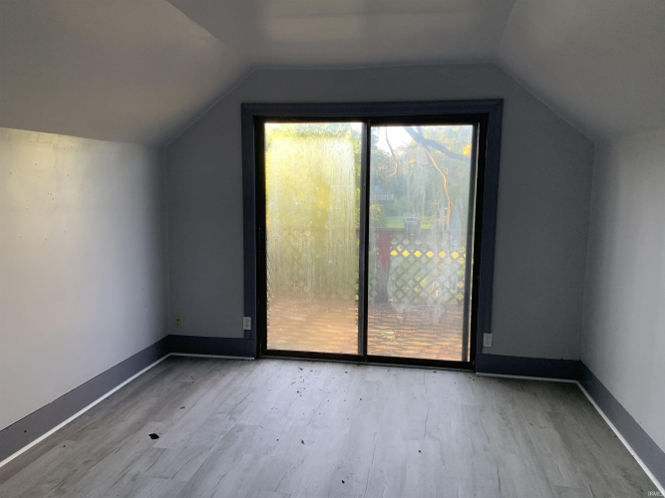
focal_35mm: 26
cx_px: 332
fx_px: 499
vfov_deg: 53.0
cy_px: 249
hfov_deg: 67.3
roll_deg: -1.1
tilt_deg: -8.5
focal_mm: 4.25
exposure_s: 1/82
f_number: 1.8
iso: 100
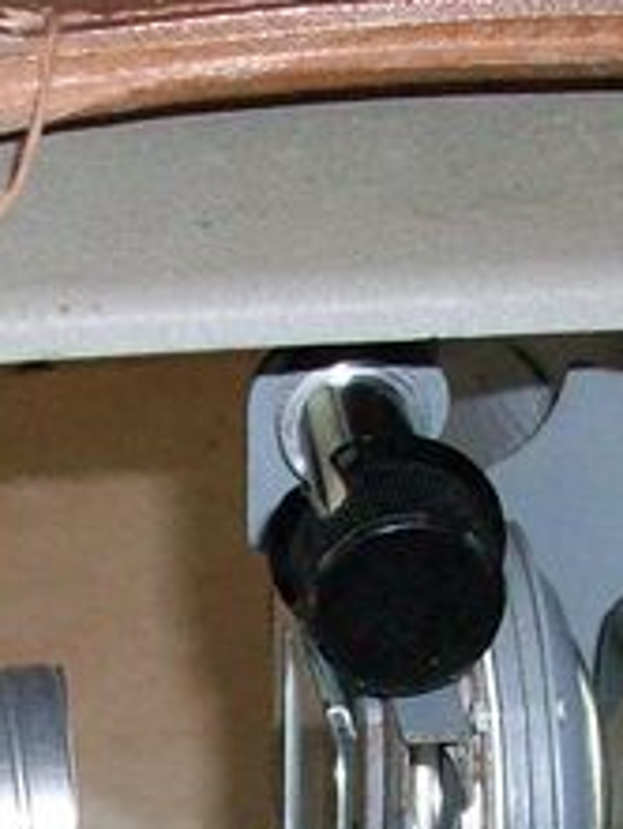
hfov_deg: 9.6
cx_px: 248
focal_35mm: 154
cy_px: 1122
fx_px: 3692
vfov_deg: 12.4
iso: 160
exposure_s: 1/60
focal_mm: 5.7
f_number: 2.8
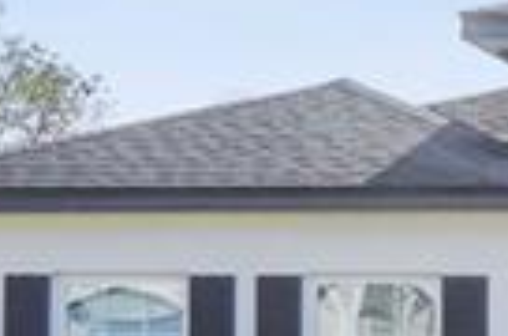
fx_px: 1915
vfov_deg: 10.0
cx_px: 1016
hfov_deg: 13.1
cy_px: 329
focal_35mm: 136
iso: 100
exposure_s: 1/400
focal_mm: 12
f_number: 6.3
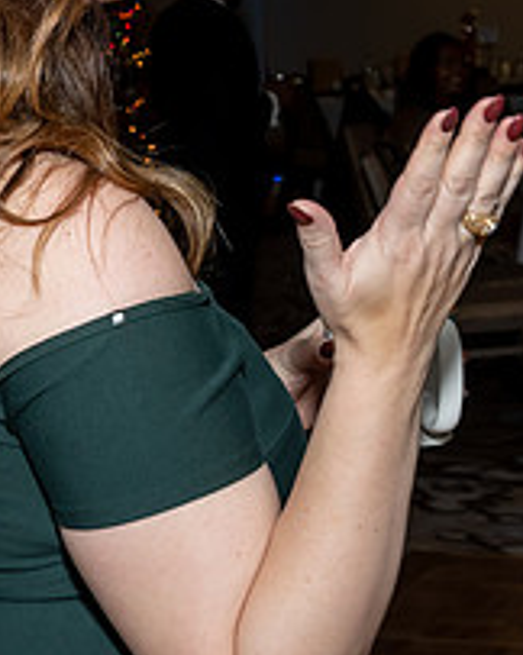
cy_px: 187
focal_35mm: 144
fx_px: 2790
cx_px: -229
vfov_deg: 13.4
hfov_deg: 10.4
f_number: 6.3
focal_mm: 26
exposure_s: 1/250
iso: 400
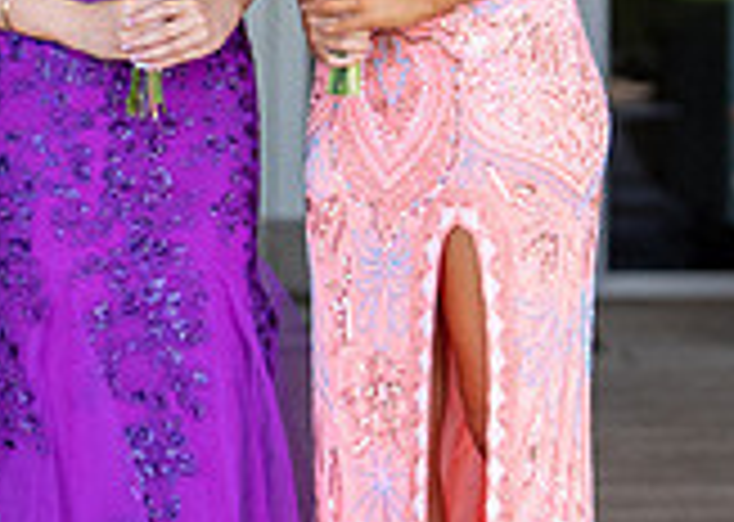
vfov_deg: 7.5
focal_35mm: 190
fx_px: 3956
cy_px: 34
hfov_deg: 10.6
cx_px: 290
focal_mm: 50
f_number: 1.4
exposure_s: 1/1250
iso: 160
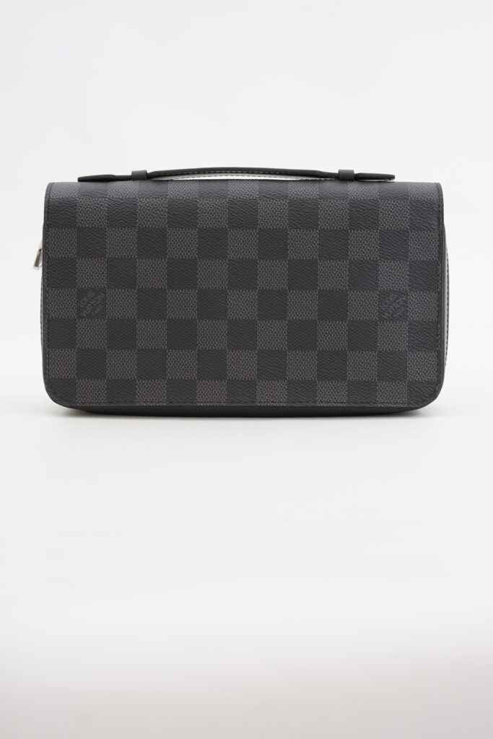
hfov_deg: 27.0
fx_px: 1027
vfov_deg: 39.6
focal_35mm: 50
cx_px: 246
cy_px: 370
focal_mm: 50
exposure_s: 1/10
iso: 640
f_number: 6.3
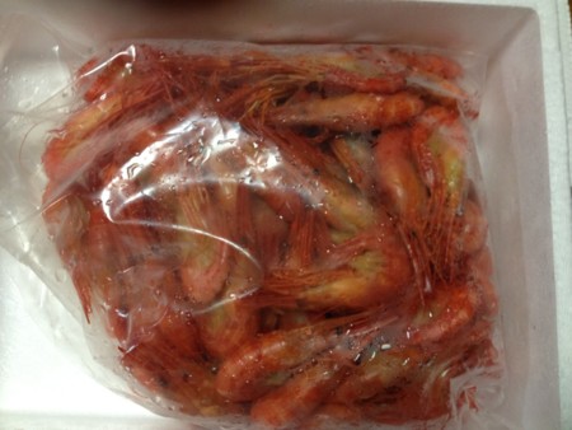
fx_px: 579
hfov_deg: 52.6
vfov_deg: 40.7
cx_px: 286
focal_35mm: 35
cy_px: 215
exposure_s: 1/20
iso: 160
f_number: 2.4
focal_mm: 4.28
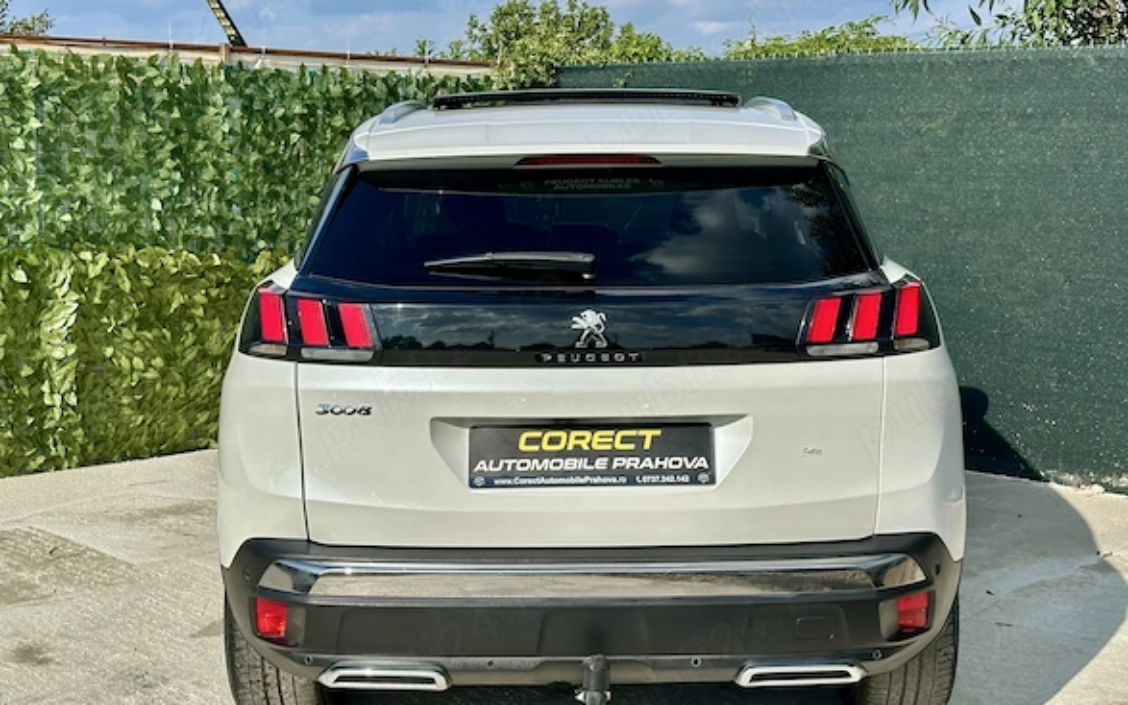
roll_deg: -0.4
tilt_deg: -7.7
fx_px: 1599
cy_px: 382
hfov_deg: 38.9
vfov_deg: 24.9
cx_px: 575
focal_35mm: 52
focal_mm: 6.86
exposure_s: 1/6211
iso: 64
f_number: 1.78
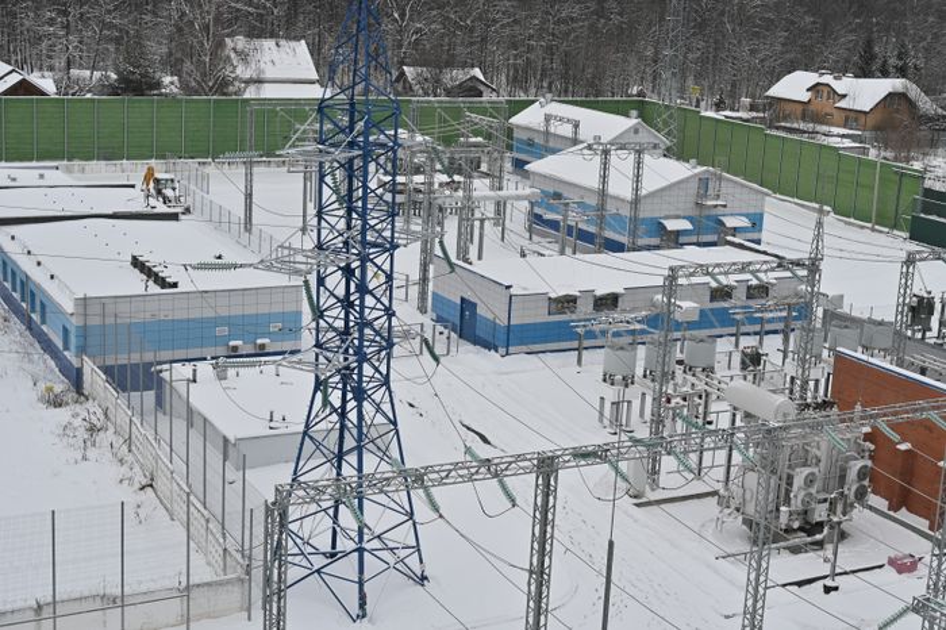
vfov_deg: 24.6
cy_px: 315
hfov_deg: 36.3
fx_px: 1445
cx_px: 473
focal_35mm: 55
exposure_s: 1/160
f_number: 8
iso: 160
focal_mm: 55
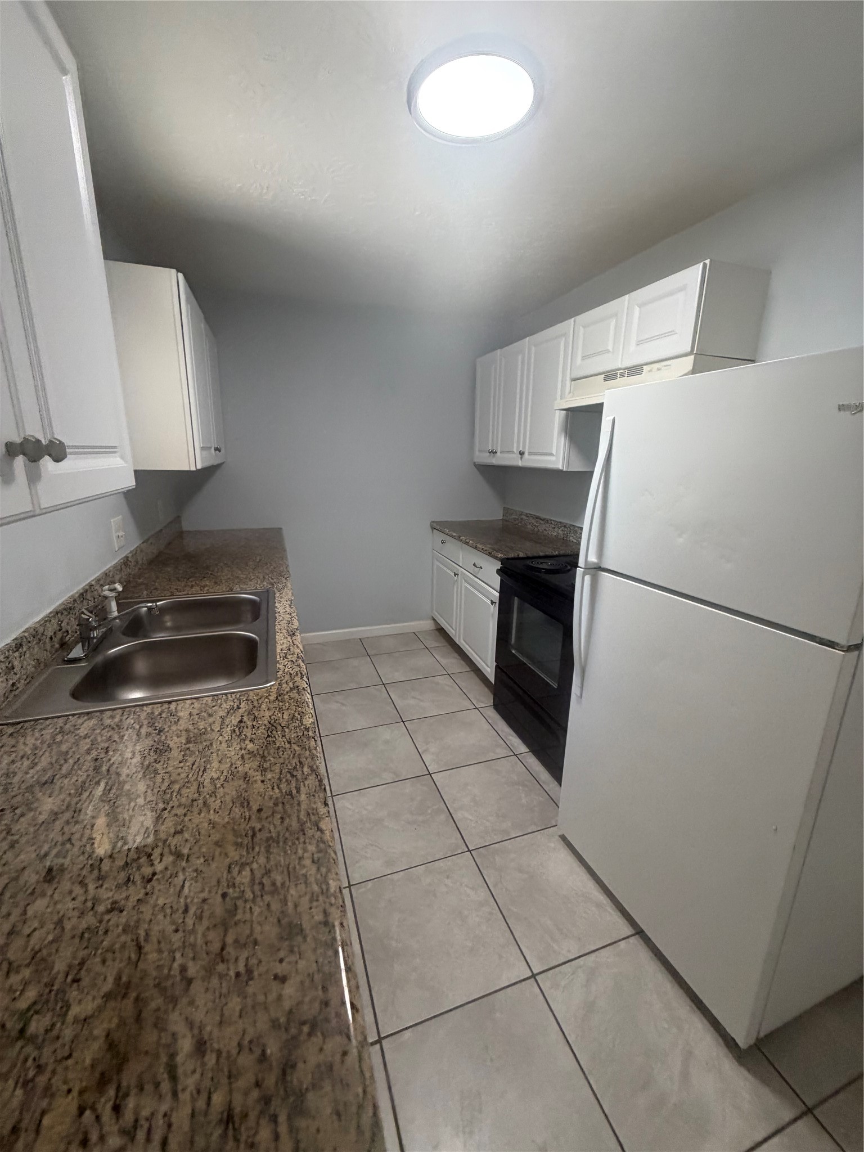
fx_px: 466
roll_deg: -0.9
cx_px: 432
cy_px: 576
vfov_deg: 102.1
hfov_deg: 85.7
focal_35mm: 14
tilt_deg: -15.6
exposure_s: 1/120
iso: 320
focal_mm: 2.22
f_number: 2.2
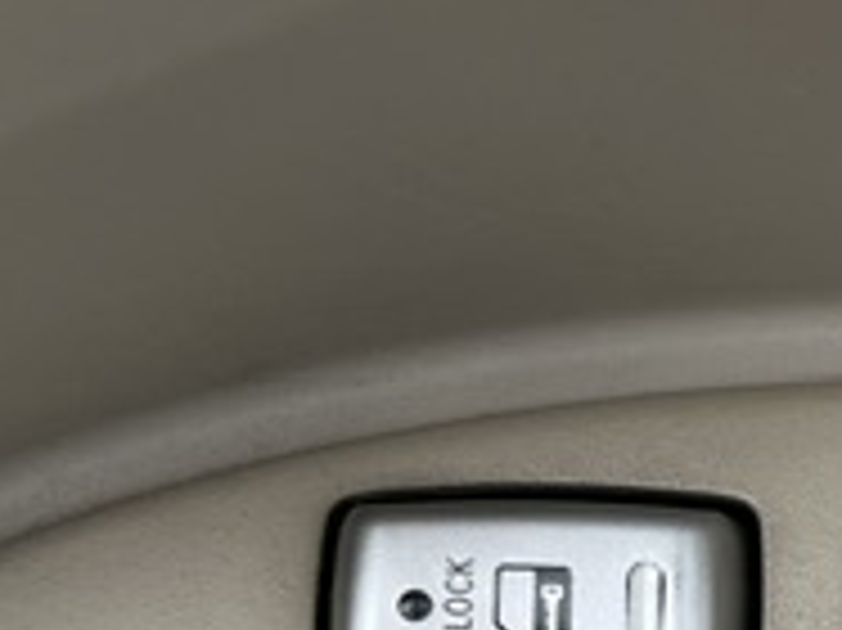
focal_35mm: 89
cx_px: 1256
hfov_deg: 19.3
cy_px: 742
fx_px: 2163
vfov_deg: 16.0
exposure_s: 1/1517
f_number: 1.6
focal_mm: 5.1
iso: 50
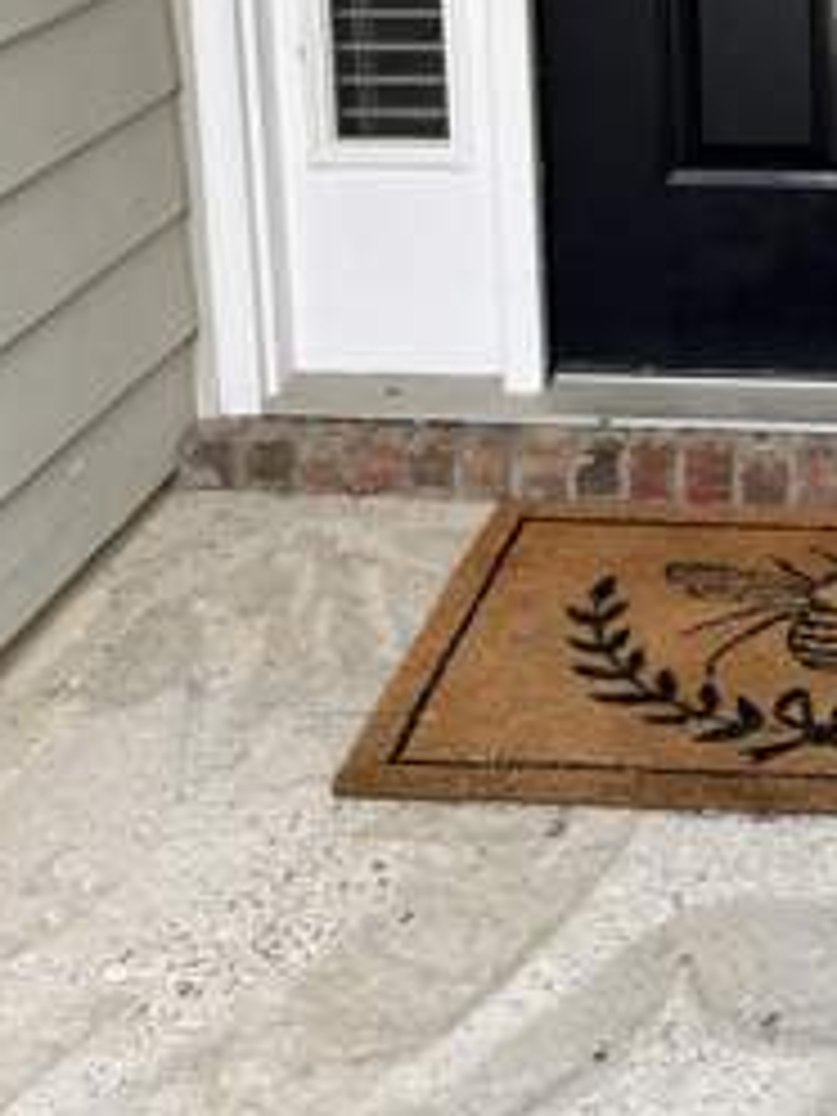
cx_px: 882
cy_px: -90
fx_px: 2160
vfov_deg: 26.8
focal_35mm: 67
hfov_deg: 21.0
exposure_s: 1/389
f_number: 1.6
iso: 50
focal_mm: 5.1
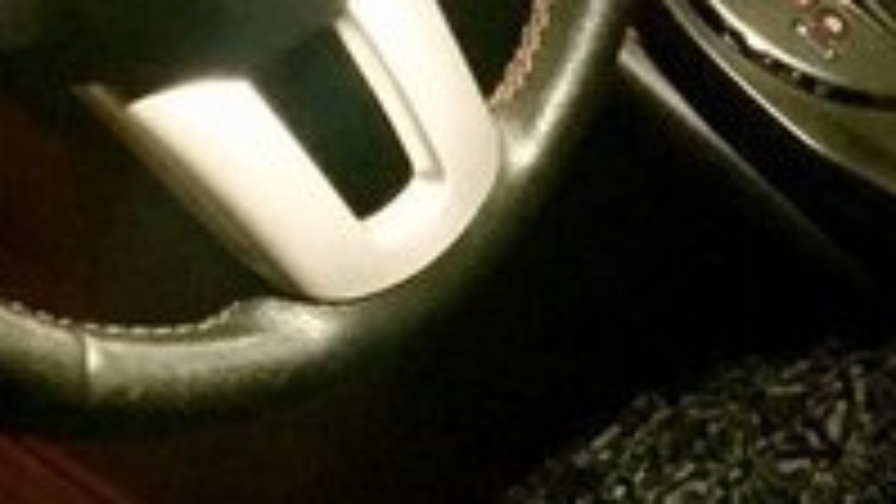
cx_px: 662
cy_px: -520
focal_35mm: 105
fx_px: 2495
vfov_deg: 10.5
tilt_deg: -29.2
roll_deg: -0.8
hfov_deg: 20.2
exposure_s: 1/17
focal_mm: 4.15
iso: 1600
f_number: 2.2
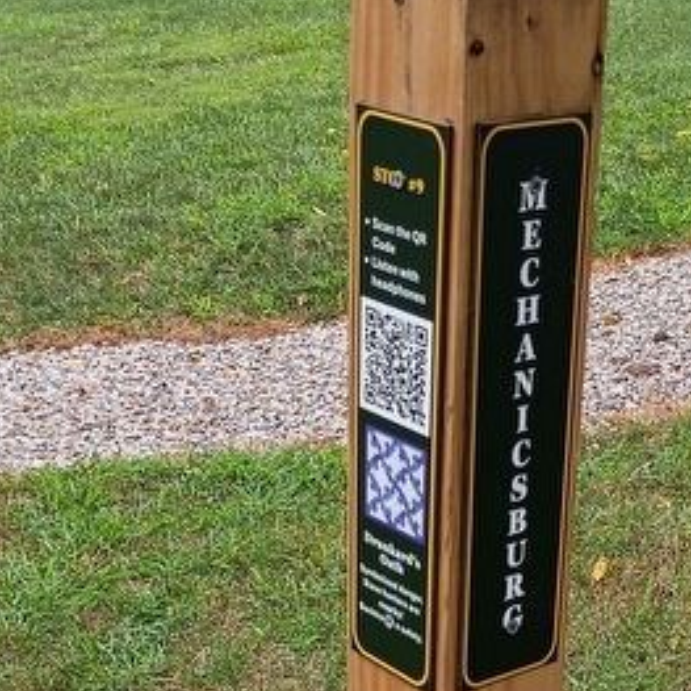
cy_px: 704
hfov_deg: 22.1
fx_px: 1762
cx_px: 465
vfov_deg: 21.4
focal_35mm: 78
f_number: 1.8
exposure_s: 1/150
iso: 100
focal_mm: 4.27
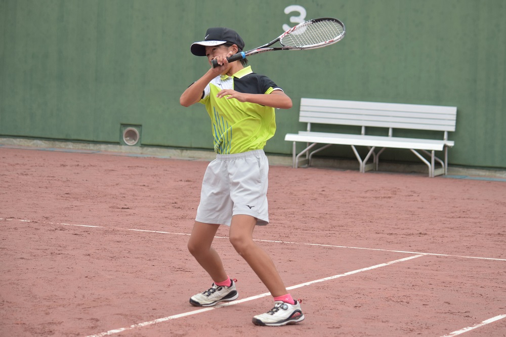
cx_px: 253
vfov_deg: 9.3
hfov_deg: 14.0
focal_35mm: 147
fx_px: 2065
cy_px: 168
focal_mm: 98
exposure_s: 1/1600
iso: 640
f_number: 4.5
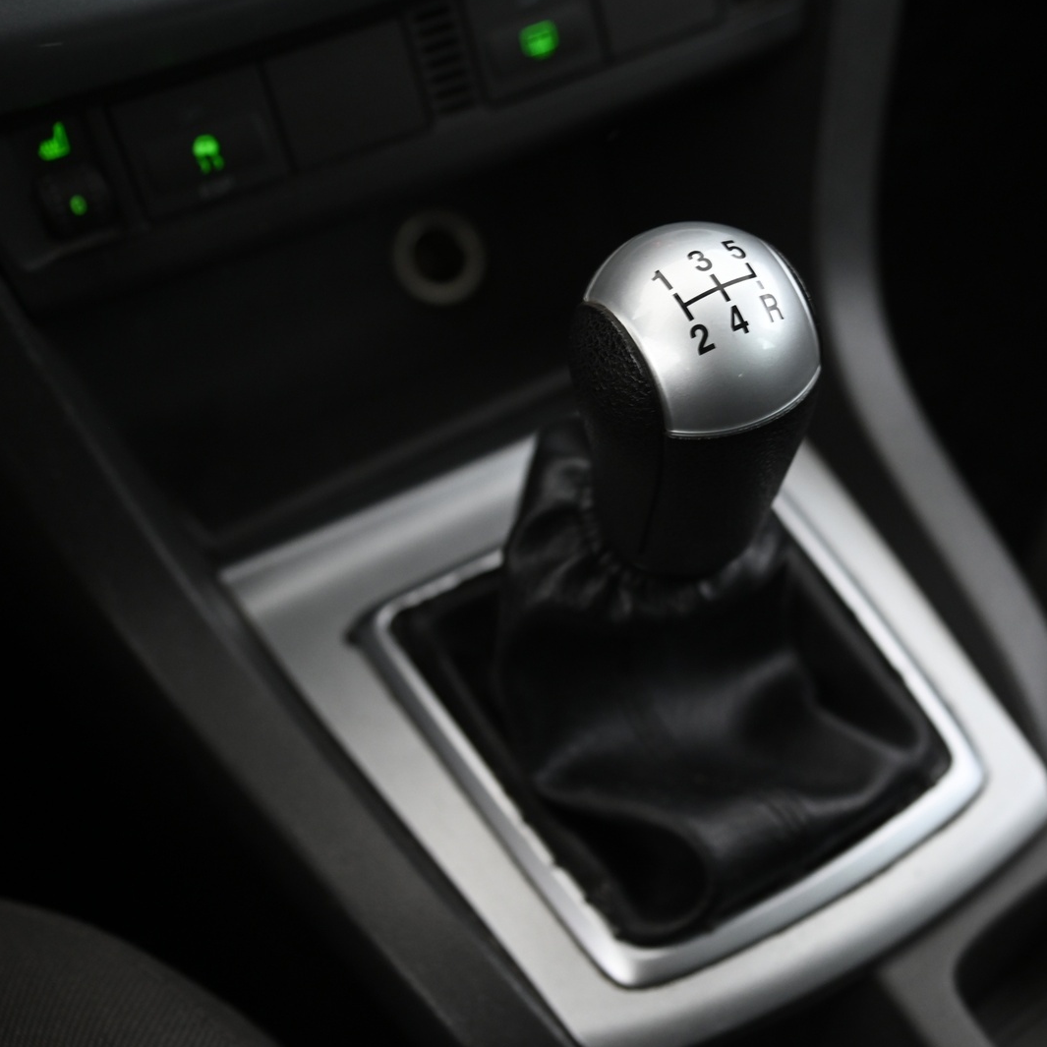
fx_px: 1951
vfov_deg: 30.0
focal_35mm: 57
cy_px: 528
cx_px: 686
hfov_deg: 29.9
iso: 2000
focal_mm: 44
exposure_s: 1/13
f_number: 4
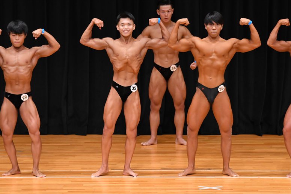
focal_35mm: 285
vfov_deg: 4.8
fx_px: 2303
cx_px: 146
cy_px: 97
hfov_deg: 7.2
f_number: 5.6
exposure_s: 1/400
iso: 4000
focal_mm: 190
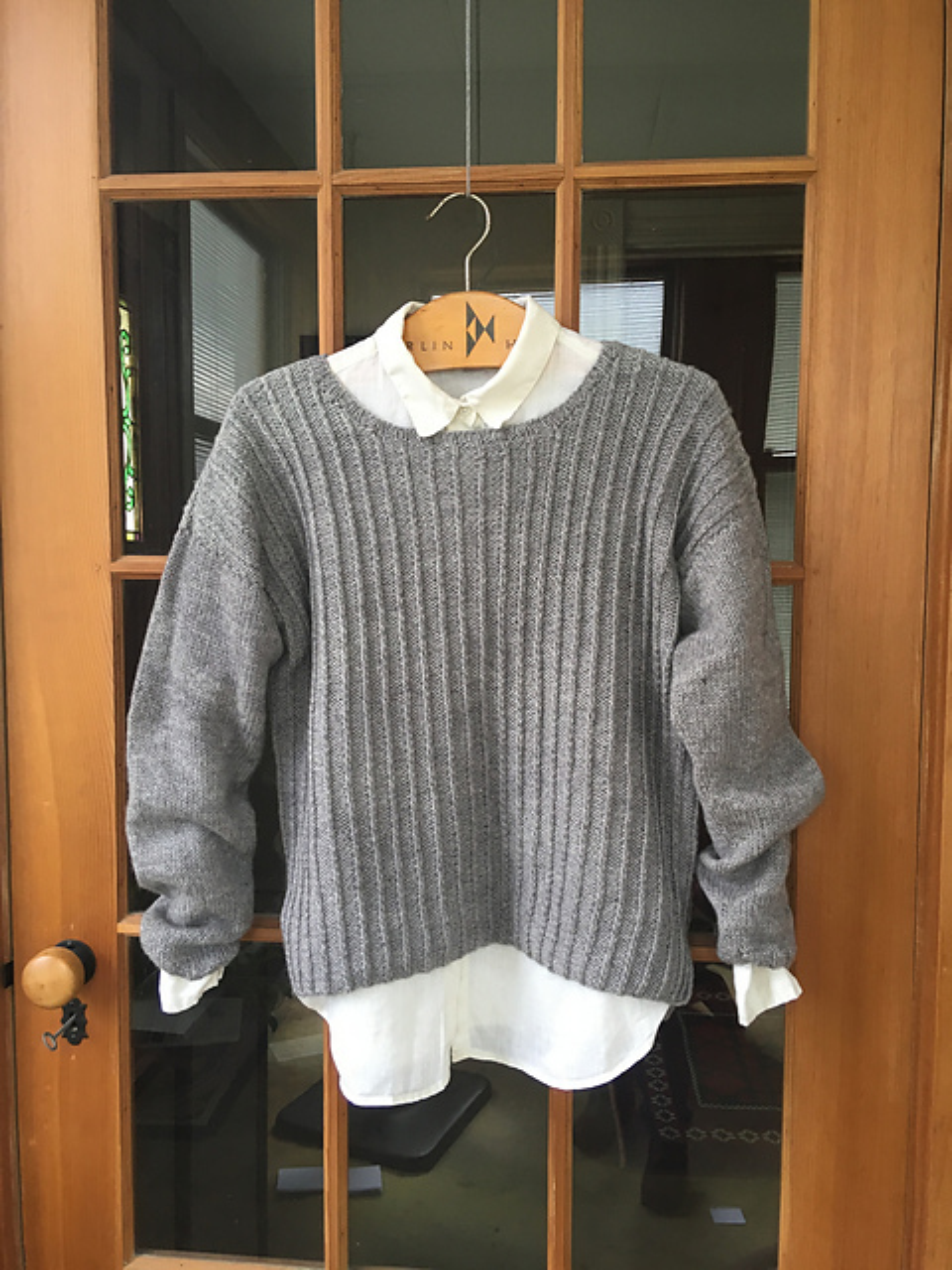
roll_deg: -0.6
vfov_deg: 61.7
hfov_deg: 48.2
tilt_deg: -4.6
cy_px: 635
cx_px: 476
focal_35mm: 29
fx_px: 1063
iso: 64
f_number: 2.2
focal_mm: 4.15
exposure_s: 1/30
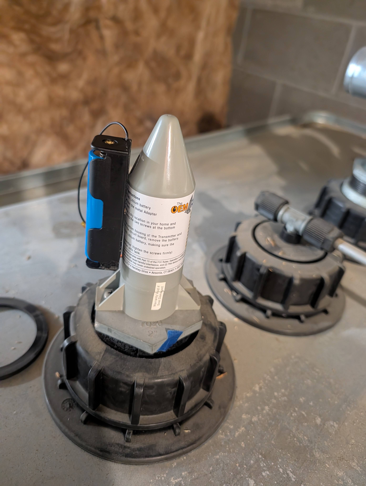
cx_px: 183
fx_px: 337
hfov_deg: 56.9
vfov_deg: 71.5
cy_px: 243
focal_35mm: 24
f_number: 1.68
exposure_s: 1/40
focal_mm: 6.9
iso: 1468
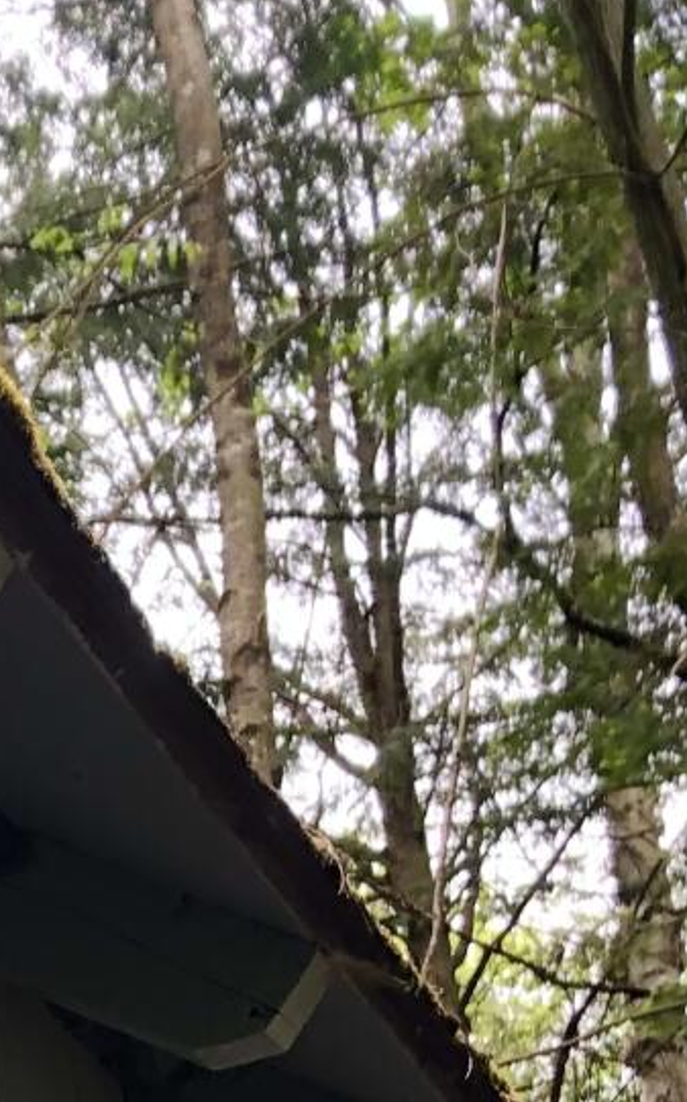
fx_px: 3299
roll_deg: +3.6
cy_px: 1967
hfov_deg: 10.6
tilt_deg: +9.8
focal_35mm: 110
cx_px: -797
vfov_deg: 16.1
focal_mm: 3.99
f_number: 1.8
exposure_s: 1/120
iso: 40
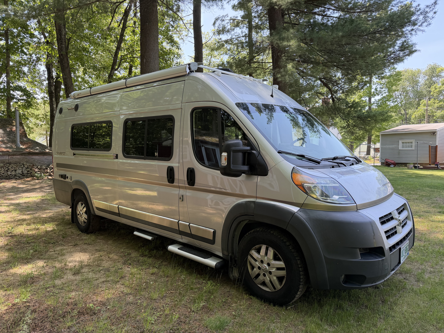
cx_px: 222
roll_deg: -0.8
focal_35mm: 24
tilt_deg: -1.9
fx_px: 308
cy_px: 166
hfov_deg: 71.6
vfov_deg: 56.8
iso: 100
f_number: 1.78
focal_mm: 6.76
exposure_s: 1/430
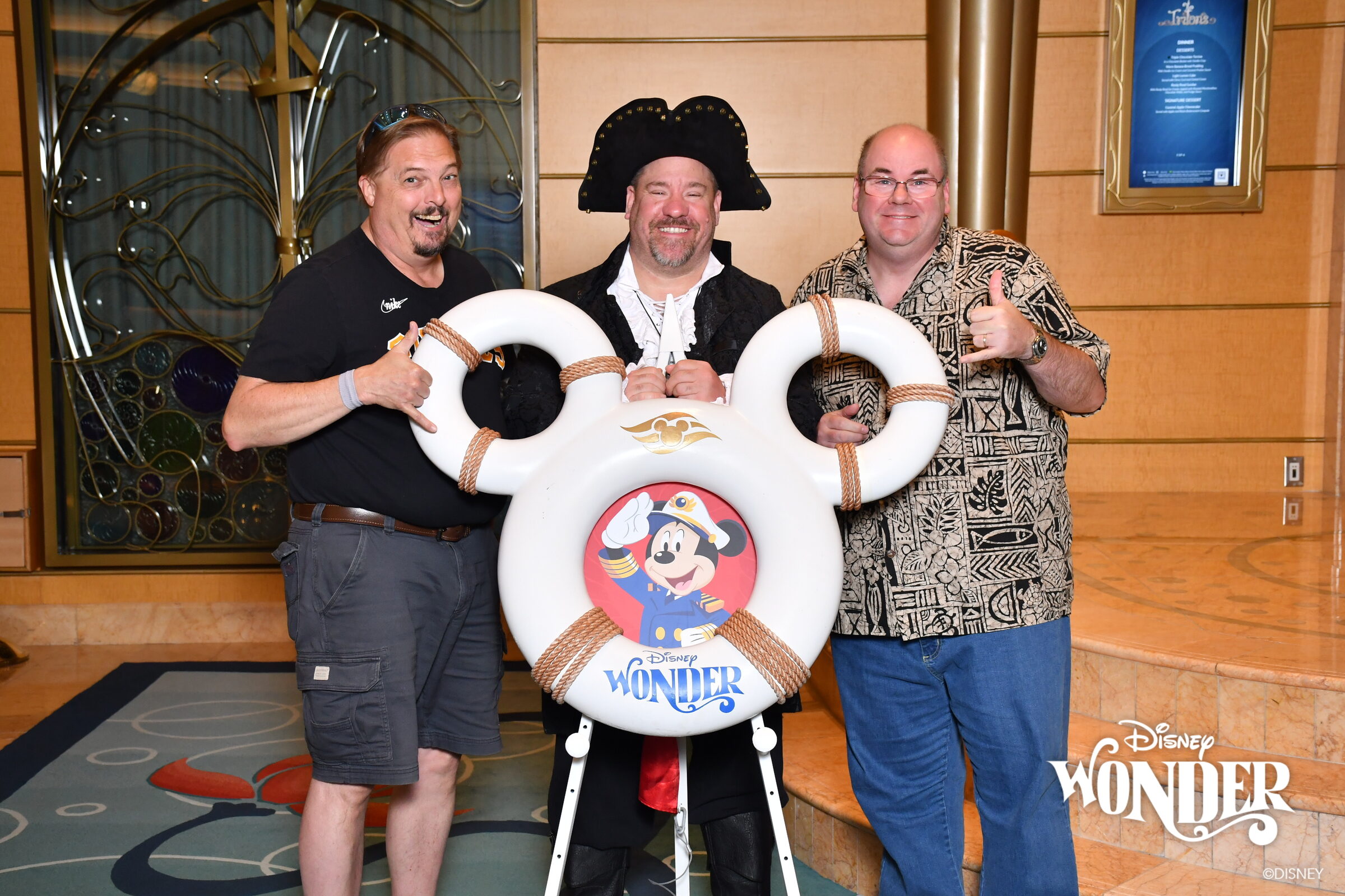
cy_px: 448
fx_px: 1943
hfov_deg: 38.2
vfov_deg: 26.0
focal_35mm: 52
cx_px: 672
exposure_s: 1/125
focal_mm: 35
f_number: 5.6
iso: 800
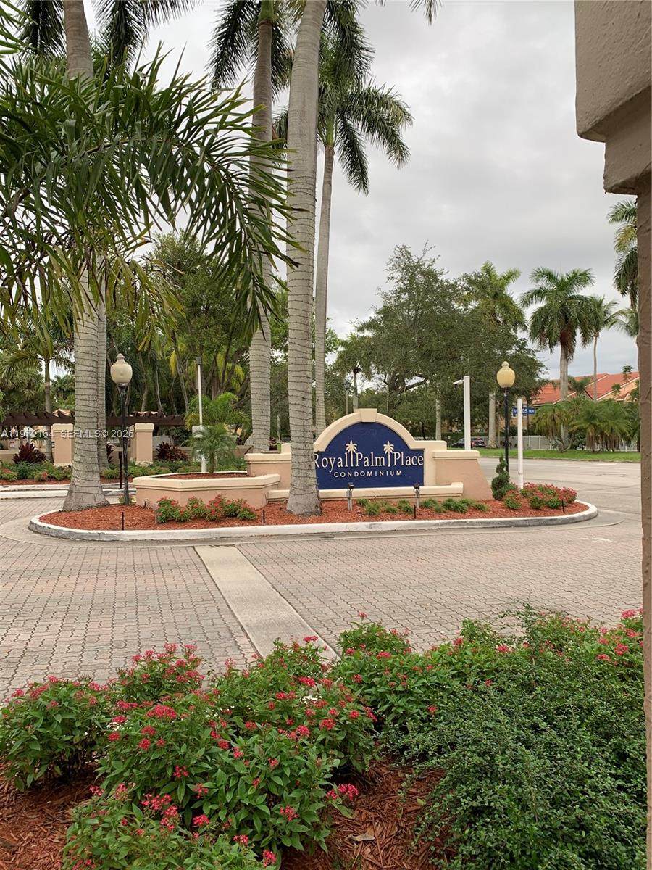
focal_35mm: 26
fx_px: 653
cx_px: 326
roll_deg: +1.8
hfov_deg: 53.1
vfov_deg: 67.3
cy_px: 435
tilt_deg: +2.0
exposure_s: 1/135
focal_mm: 4.25
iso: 25
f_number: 1.8
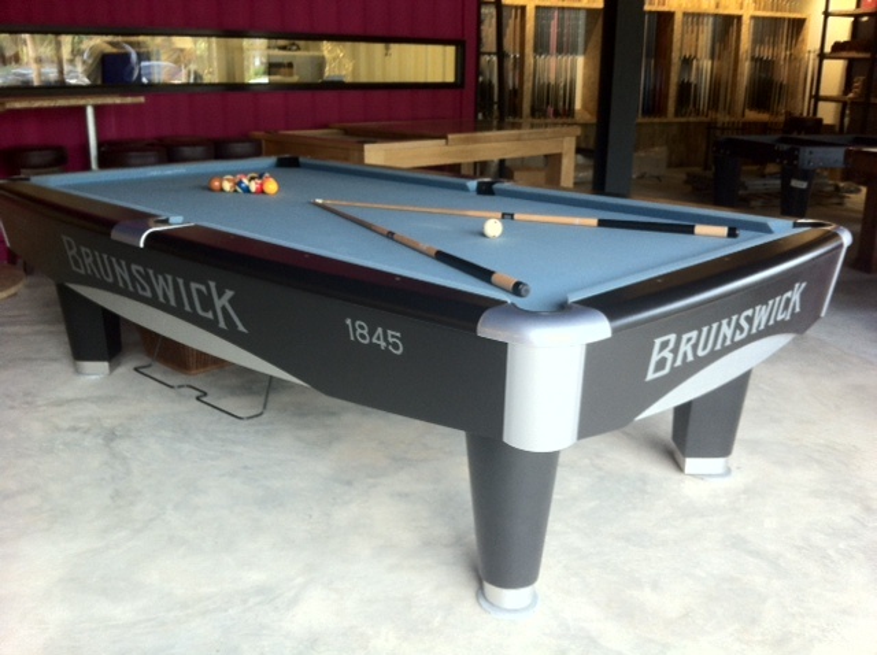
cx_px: 438
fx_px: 885
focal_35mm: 35
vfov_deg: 40.6
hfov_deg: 52.7
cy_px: 328
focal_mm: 3.85
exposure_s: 1/15
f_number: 2.8
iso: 80
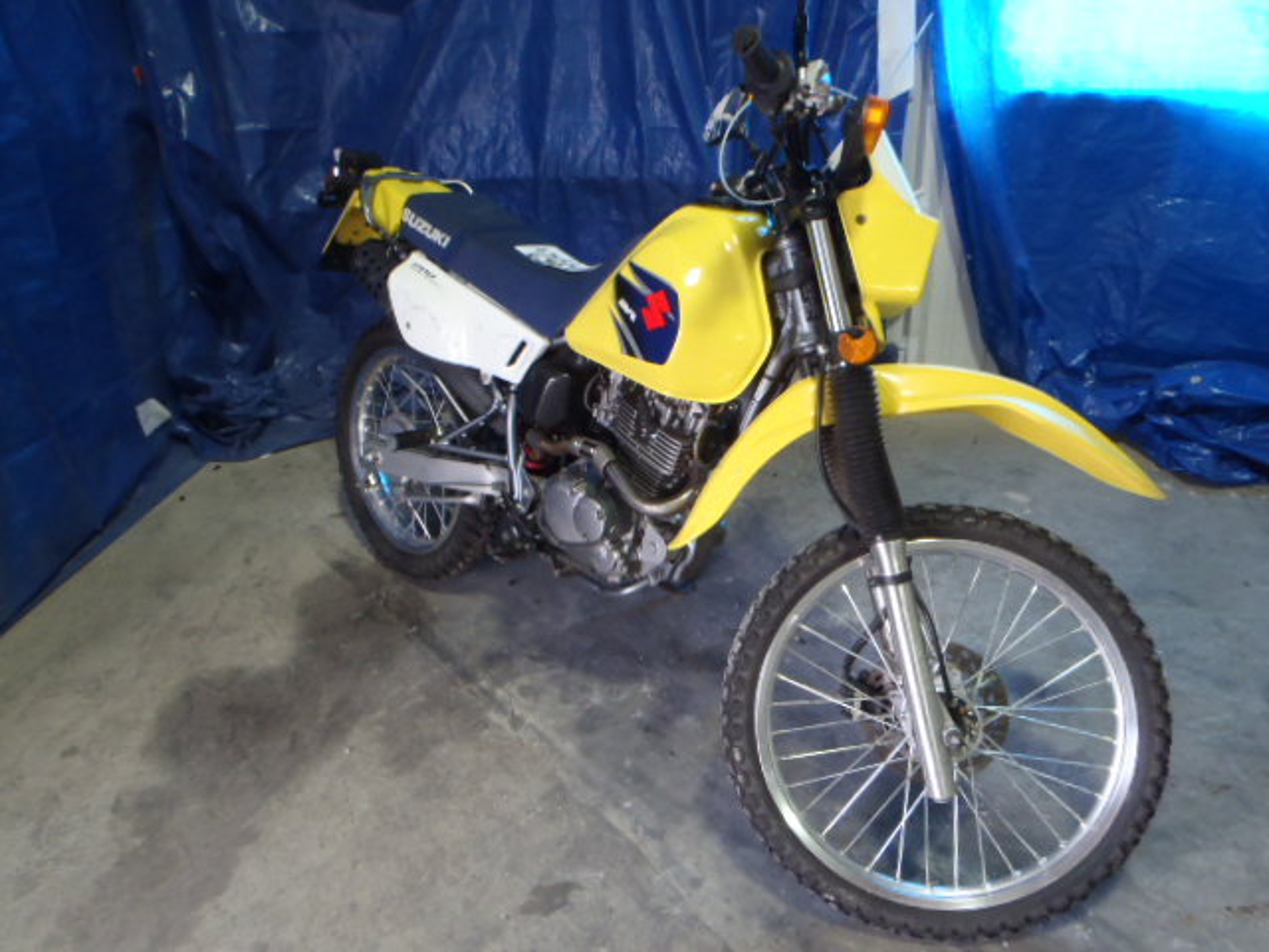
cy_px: 476
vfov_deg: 49.7
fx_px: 1026
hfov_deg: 63.4
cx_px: 634
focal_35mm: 28
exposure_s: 1/6
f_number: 3.5
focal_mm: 5
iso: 200
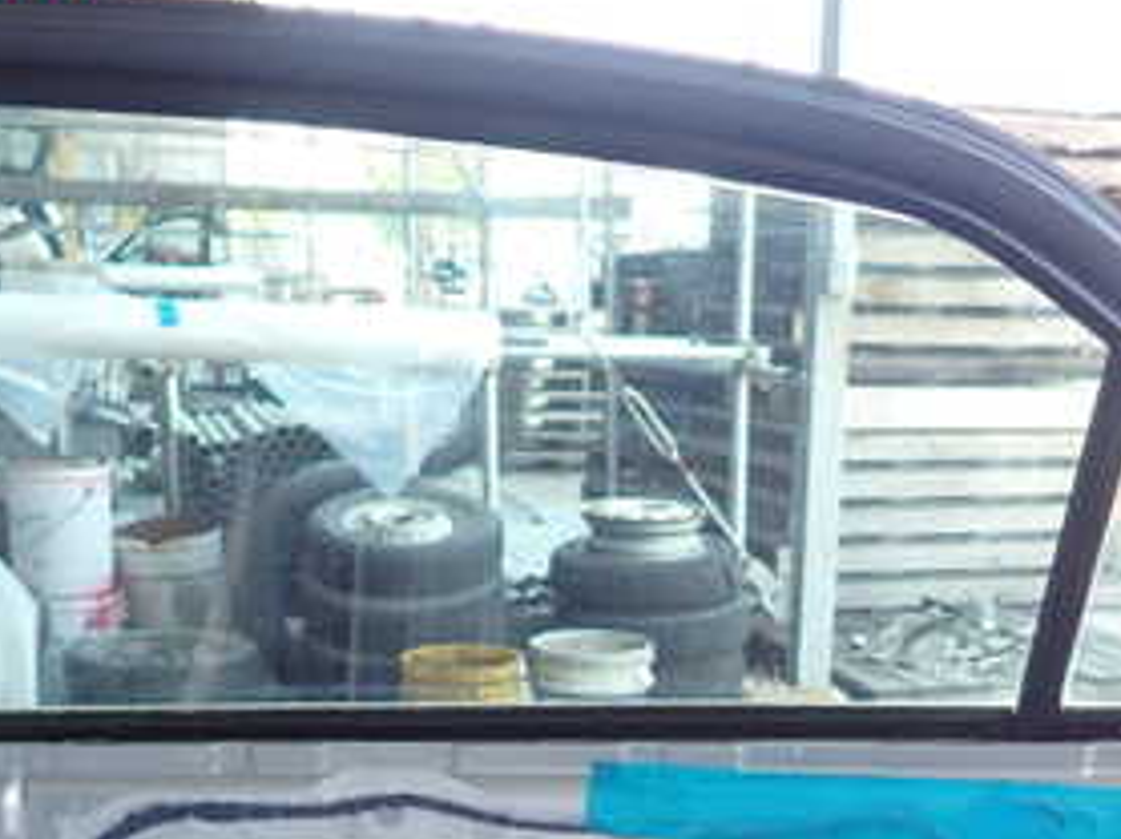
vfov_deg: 25.8
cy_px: 815
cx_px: 597
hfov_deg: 35.6
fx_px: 1747
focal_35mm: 54
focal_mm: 4.5
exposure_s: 1/100
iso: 100
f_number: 2
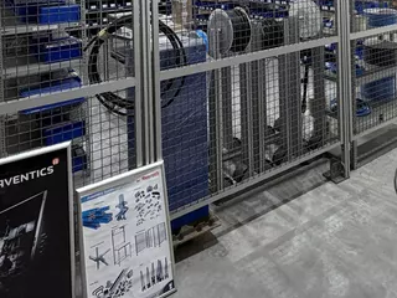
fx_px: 401
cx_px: 243
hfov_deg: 52.2
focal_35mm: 35
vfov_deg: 34.0
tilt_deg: +0.9
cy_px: -47
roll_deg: +2.0
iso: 160
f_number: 2.2
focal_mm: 2.22
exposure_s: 1/100
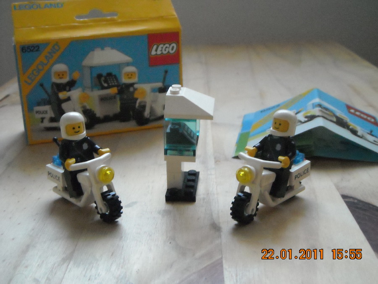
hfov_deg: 38.9
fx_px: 535
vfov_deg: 29.7
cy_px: 142
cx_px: 189
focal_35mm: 49
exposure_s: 1/35
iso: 800
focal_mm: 7.92
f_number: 3.2
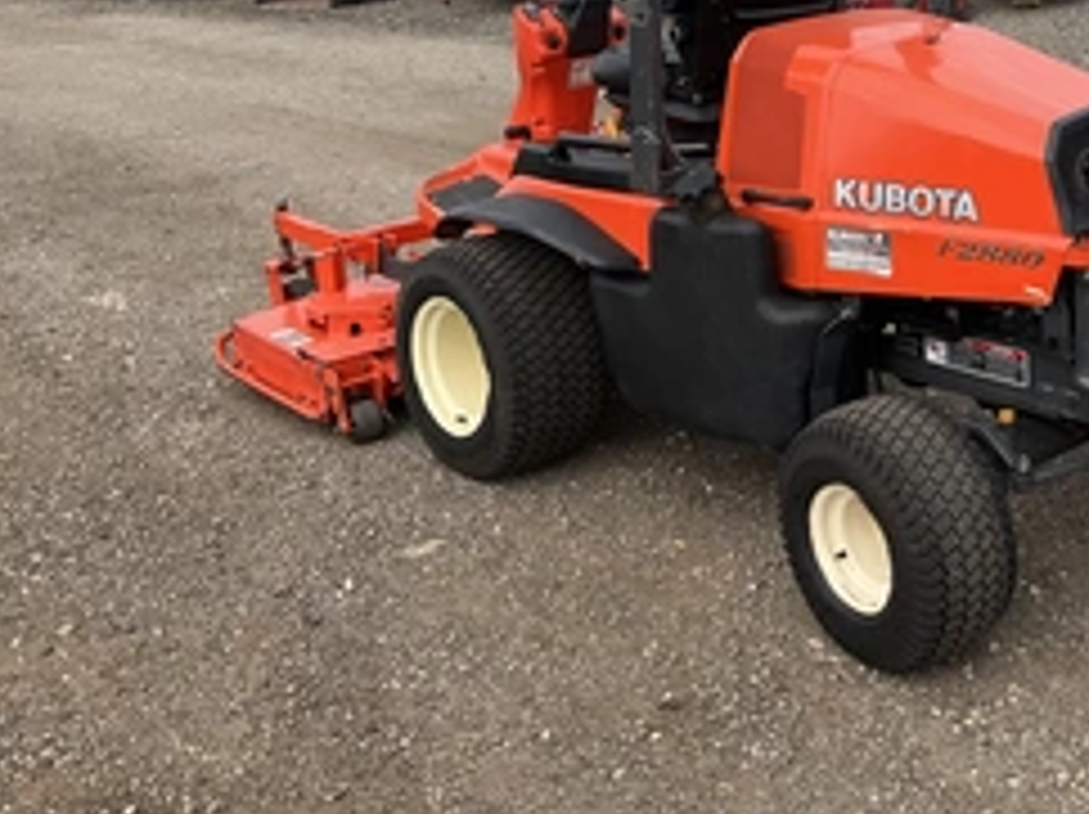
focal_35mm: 48
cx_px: 774
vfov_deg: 29.4
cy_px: 144
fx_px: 1509
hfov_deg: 39.0
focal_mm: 3
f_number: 1.8
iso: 25
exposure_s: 1/1055
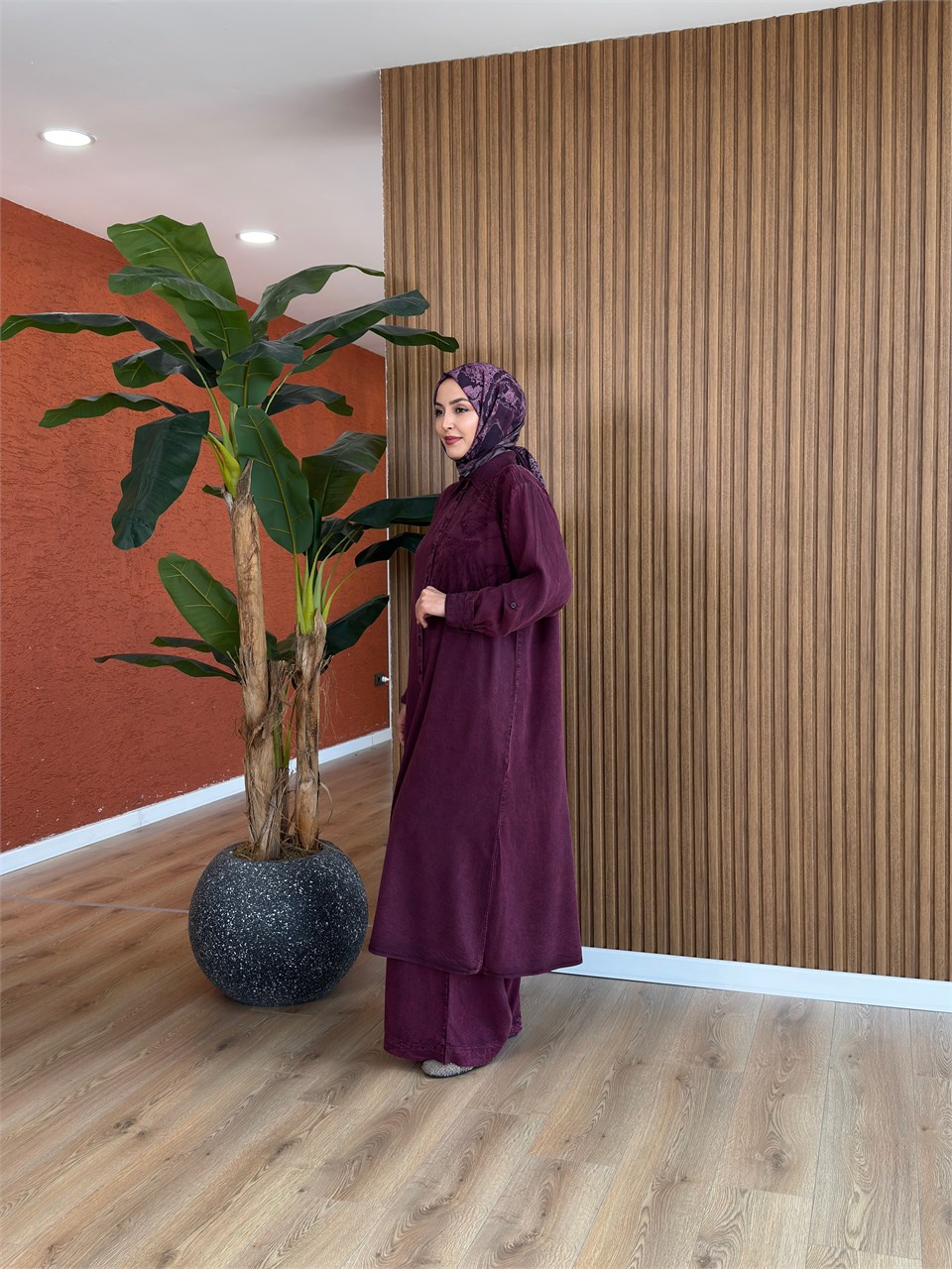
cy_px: 634
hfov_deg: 40.7
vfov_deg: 52.6
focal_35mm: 35
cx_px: 476
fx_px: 1283
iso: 100
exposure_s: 1/105
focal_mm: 6.76
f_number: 1.78
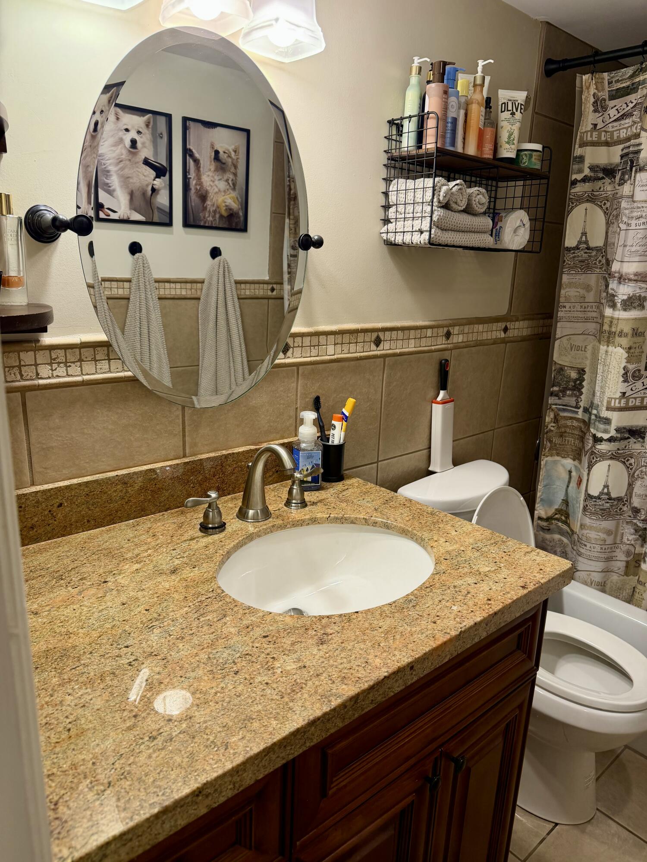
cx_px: 324
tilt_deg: -15.3
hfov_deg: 56.8
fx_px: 598
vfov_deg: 71.6
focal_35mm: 24
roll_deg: -1.9
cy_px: 431
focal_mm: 6.76
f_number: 1.78
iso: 125
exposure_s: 1/60
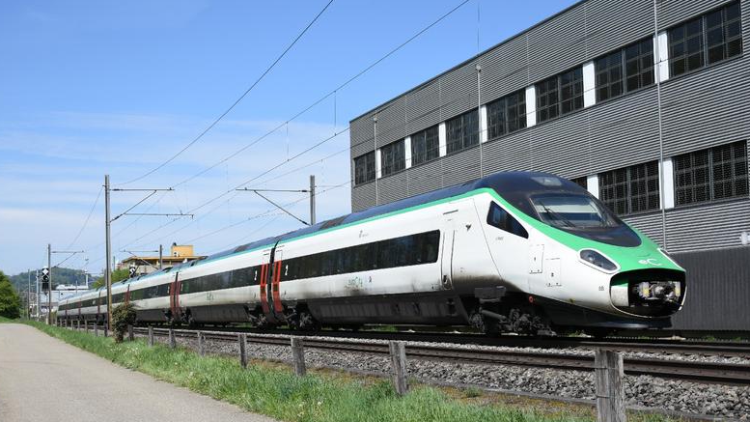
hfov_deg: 37.8
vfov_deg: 21.8
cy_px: 239
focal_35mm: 55
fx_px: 1094
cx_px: 375
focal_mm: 34
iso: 200
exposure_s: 1/1250
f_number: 5.6
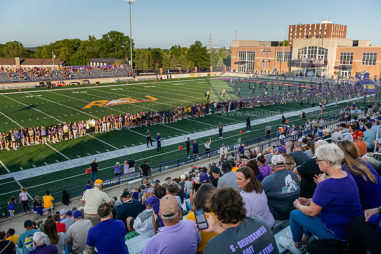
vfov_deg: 42.3
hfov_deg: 60.3
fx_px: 328
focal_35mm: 31
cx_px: 190
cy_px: 127
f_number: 5
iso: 250
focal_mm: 31
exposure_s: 1/800
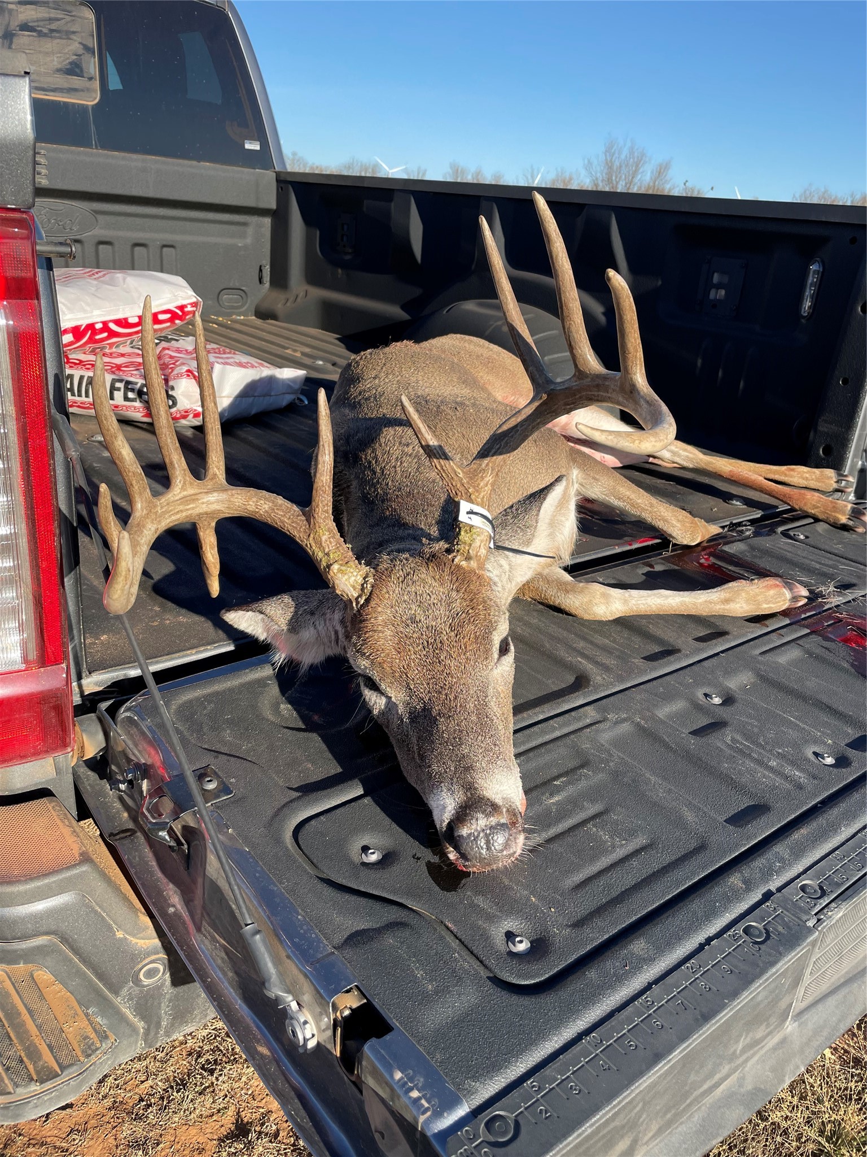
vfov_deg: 67.3
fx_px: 868
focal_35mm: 26
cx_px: 434
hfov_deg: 53.1
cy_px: 578
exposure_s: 1/1795
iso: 32
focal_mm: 4.2
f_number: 1.6
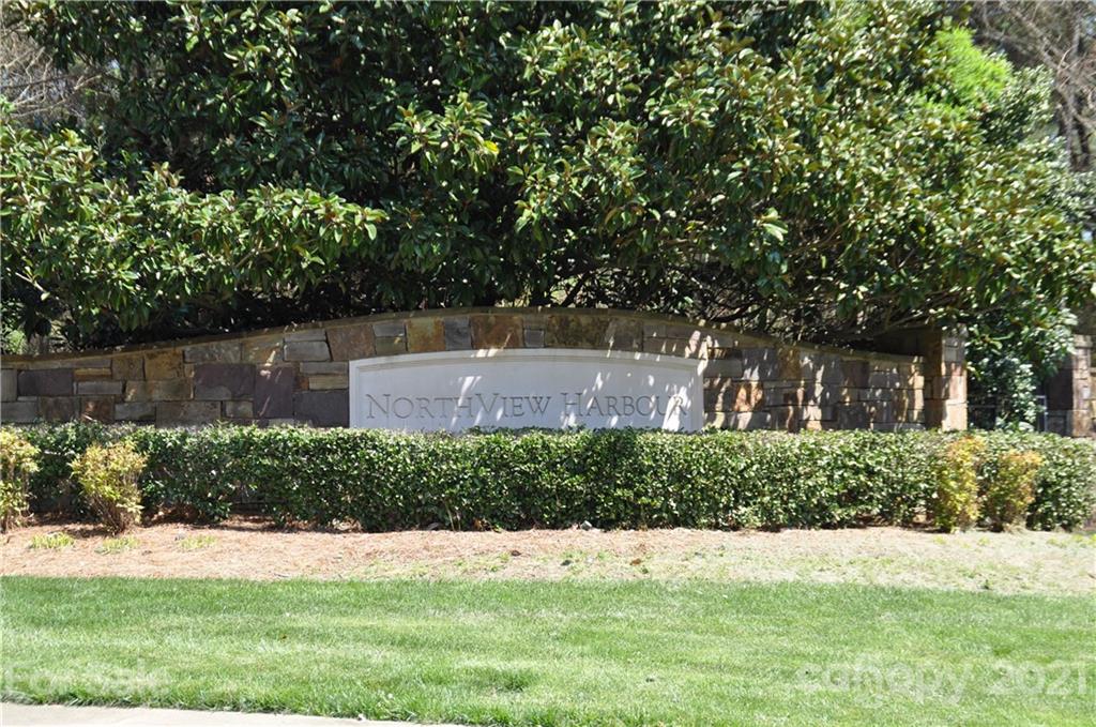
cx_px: 548
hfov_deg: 31.9
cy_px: 364
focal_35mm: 63
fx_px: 1915
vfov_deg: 21.5
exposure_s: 1/250
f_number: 8
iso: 200
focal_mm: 42
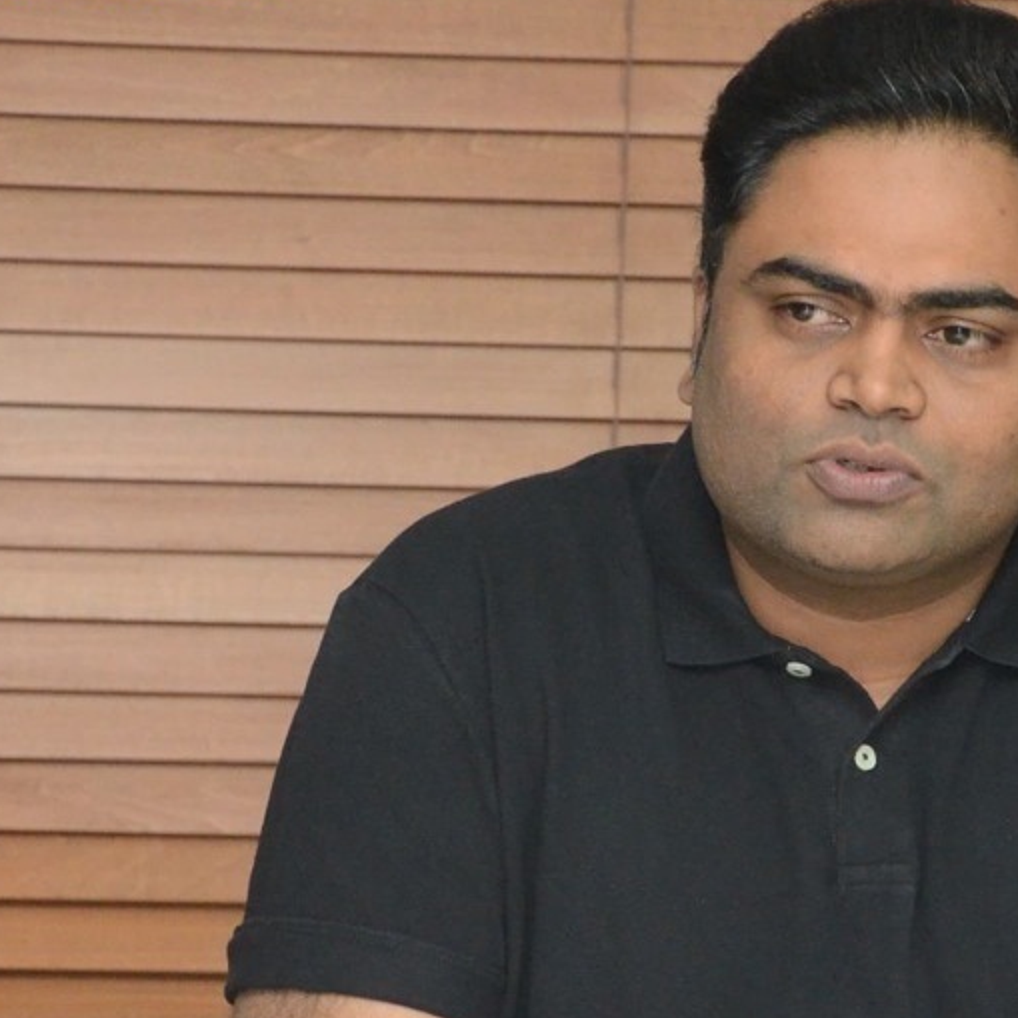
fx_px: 10481
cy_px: 681
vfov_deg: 5.6
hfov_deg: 5.6
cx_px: 788
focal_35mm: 315
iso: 4000
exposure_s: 1/125
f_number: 6.3
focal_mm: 105
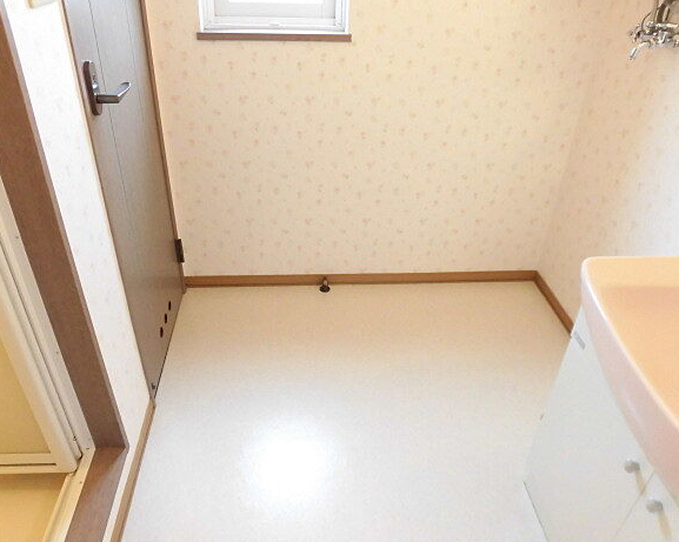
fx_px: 522
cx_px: 334
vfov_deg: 54.9
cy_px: 266
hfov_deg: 66.1
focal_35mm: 26
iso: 320
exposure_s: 1/30
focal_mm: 4.3
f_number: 3.1
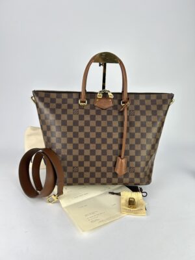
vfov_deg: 67.3
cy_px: 130
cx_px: 98
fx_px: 195
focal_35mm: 26
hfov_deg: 53.1
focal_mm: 5.7
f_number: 1.5
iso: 32
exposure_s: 1/120
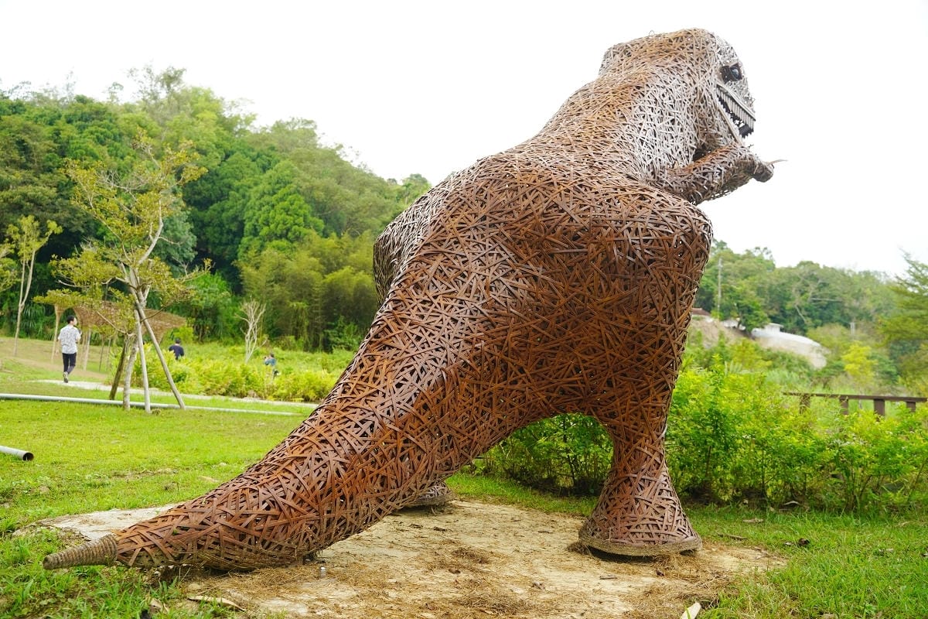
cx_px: 464
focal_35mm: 28
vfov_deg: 46.4
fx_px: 722
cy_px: 310
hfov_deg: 65.5
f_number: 4.5
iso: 100
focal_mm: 28
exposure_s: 1/60
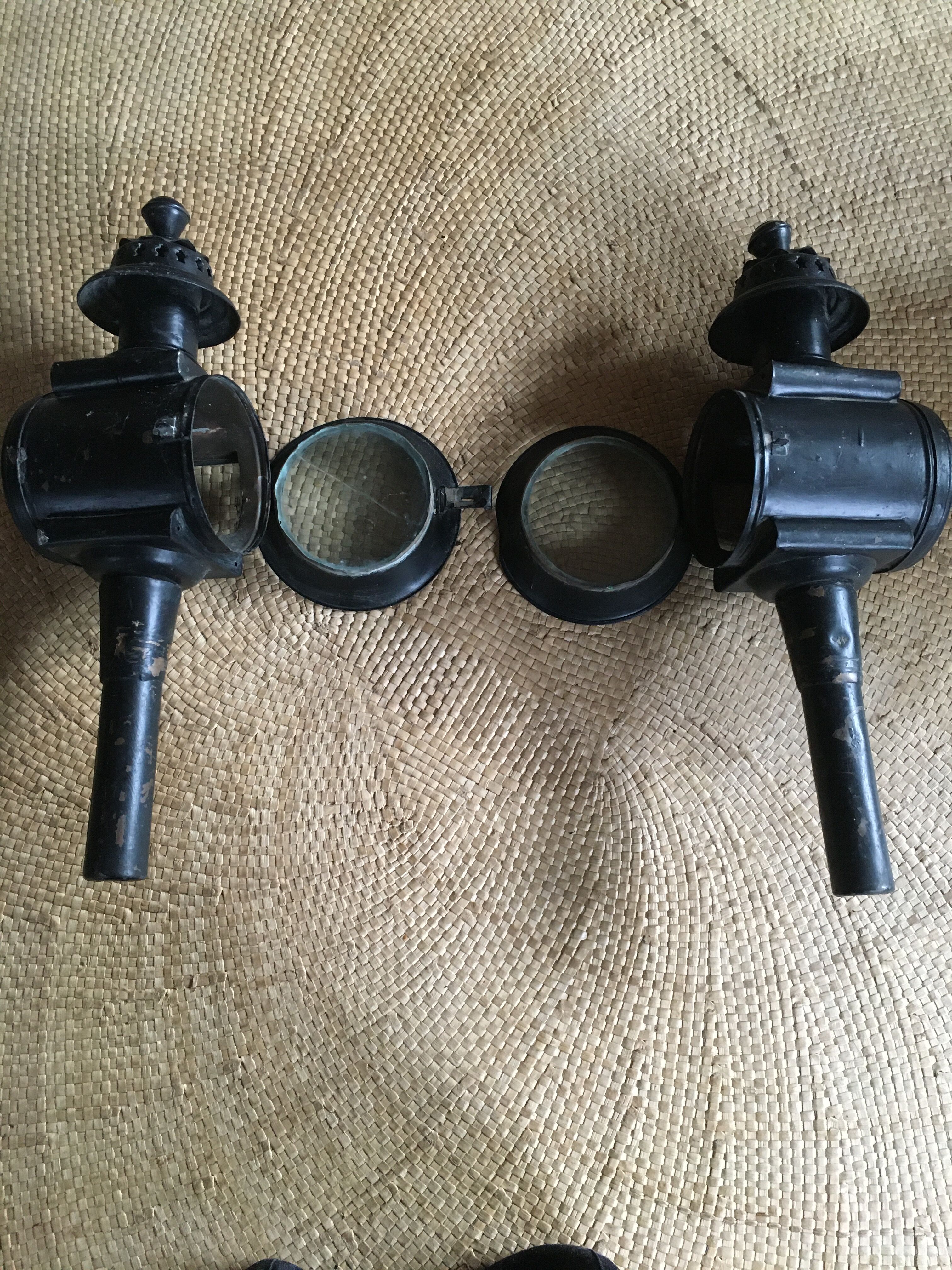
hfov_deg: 48.2
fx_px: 1063
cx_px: 476
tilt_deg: -77.8
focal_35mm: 29
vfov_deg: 61.7
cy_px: 635
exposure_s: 1/33
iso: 250
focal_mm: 4.15
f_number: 2.2
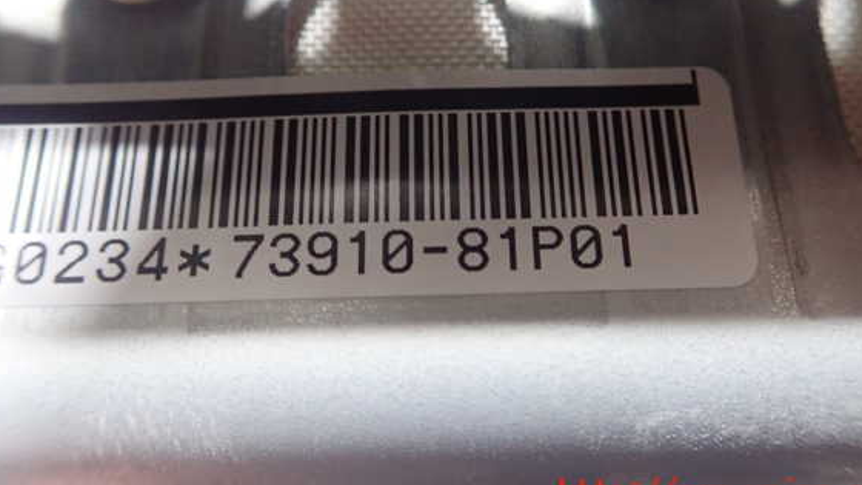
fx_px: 800
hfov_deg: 56.6
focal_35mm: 35
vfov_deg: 33.5
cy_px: 166
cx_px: 445
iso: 800
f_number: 2.3
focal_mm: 5.5
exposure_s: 1/30
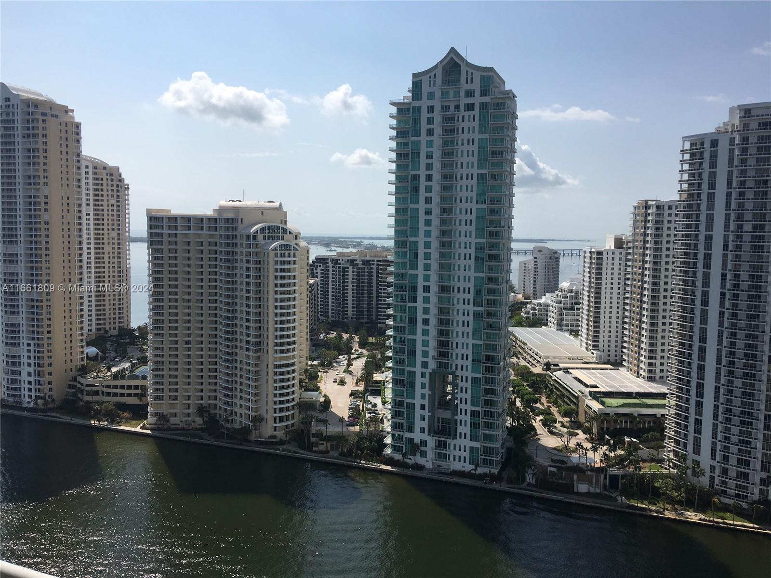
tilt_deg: -4.5
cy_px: 289
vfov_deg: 48.2
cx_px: 386
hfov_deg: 61.7
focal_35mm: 29
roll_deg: -1.1
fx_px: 646
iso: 25
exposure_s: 1/2959
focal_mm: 4.15
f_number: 2.2
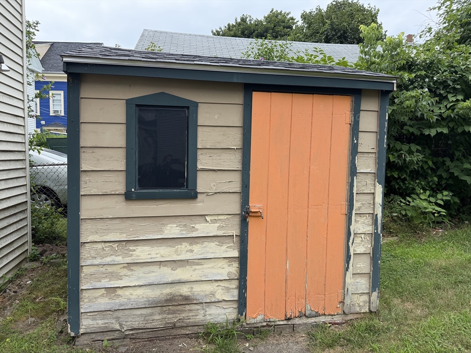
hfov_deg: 71.6
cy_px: 176
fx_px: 327
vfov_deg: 56.8
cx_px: 236
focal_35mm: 24
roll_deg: -0.7
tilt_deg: -3.0
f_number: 1.78
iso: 100
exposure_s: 1/1689
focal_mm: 6.76
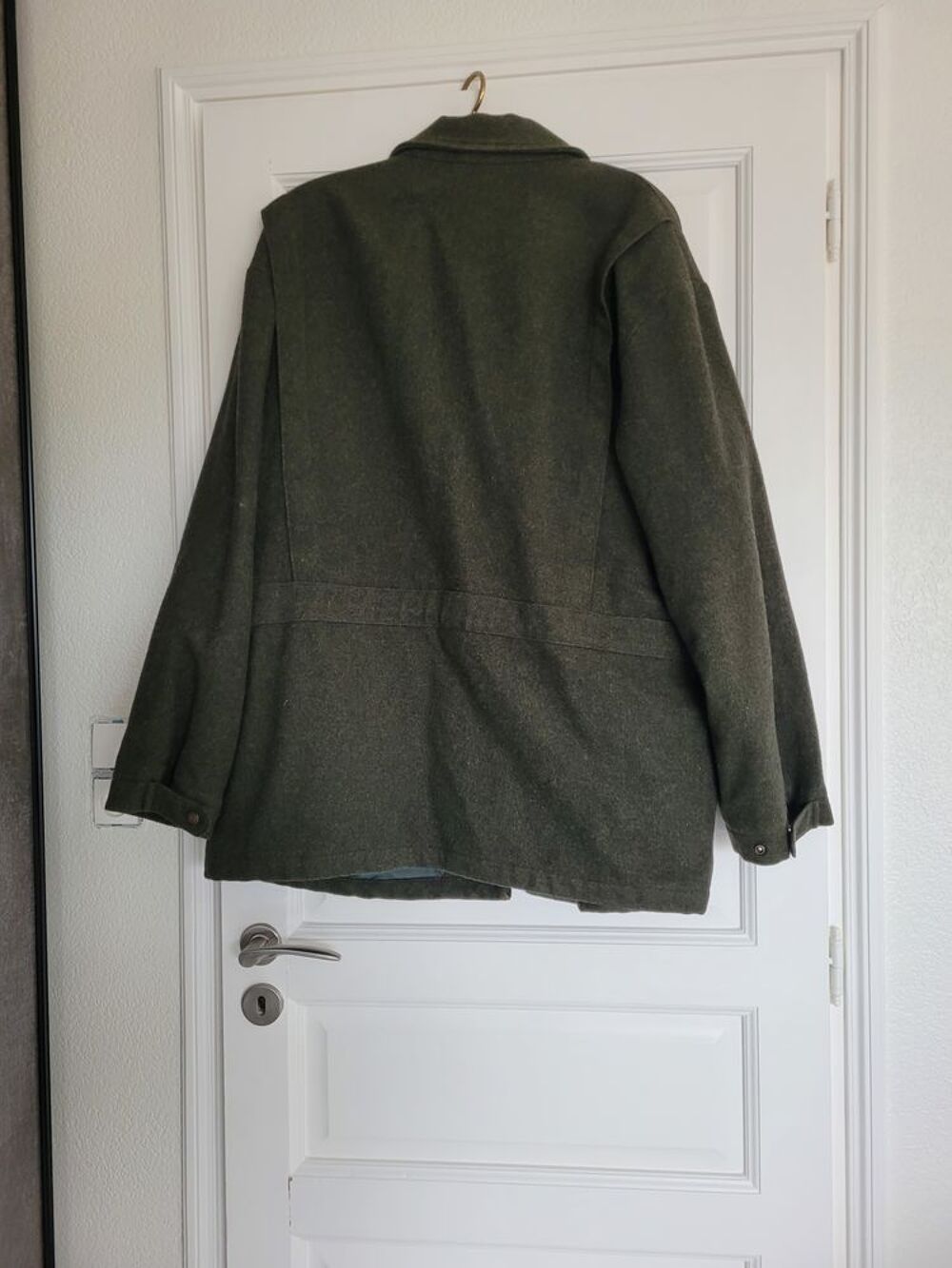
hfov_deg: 53.1
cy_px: 634
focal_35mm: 26
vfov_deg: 67.3
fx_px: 953
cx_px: 476
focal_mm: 5.4
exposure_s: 1/50
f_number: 1.8
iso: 250
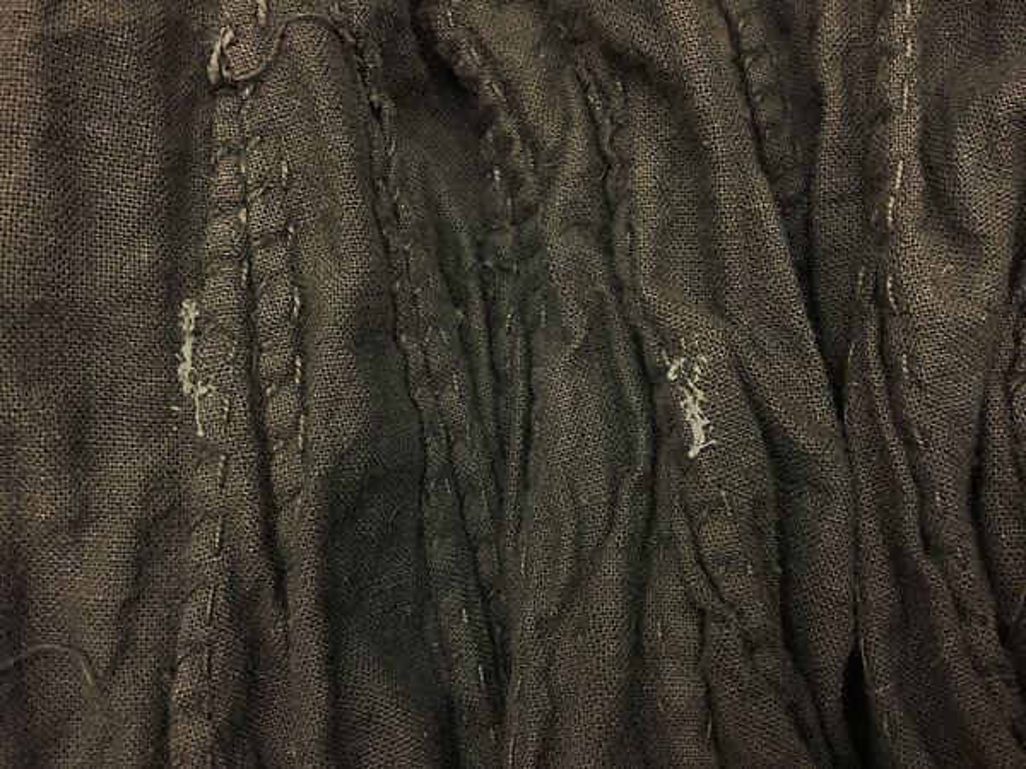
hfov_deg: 58.4
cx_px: 513
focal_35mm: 31
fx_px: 919
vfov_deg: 45.4
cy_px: 384
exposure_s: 1/15
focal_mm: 3.3
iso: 400
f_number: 2.4
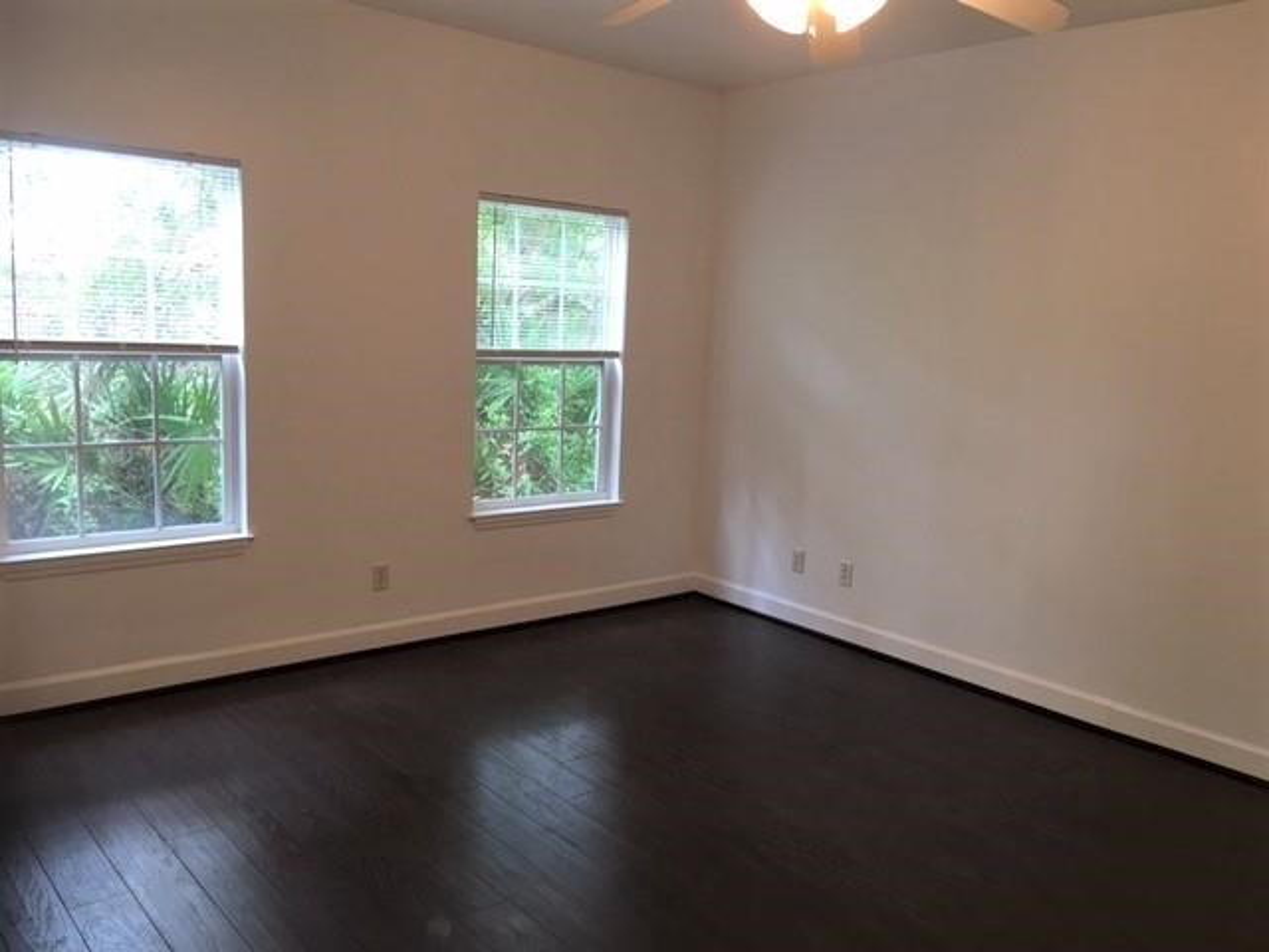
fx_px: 1063
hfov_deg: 61.7
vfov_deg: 48.2
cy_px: 476
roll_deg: -2.6
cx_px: 634
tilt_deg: -7.8
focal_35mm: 29
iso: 25
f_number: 2.2
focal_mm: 4.15
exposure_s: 1/15
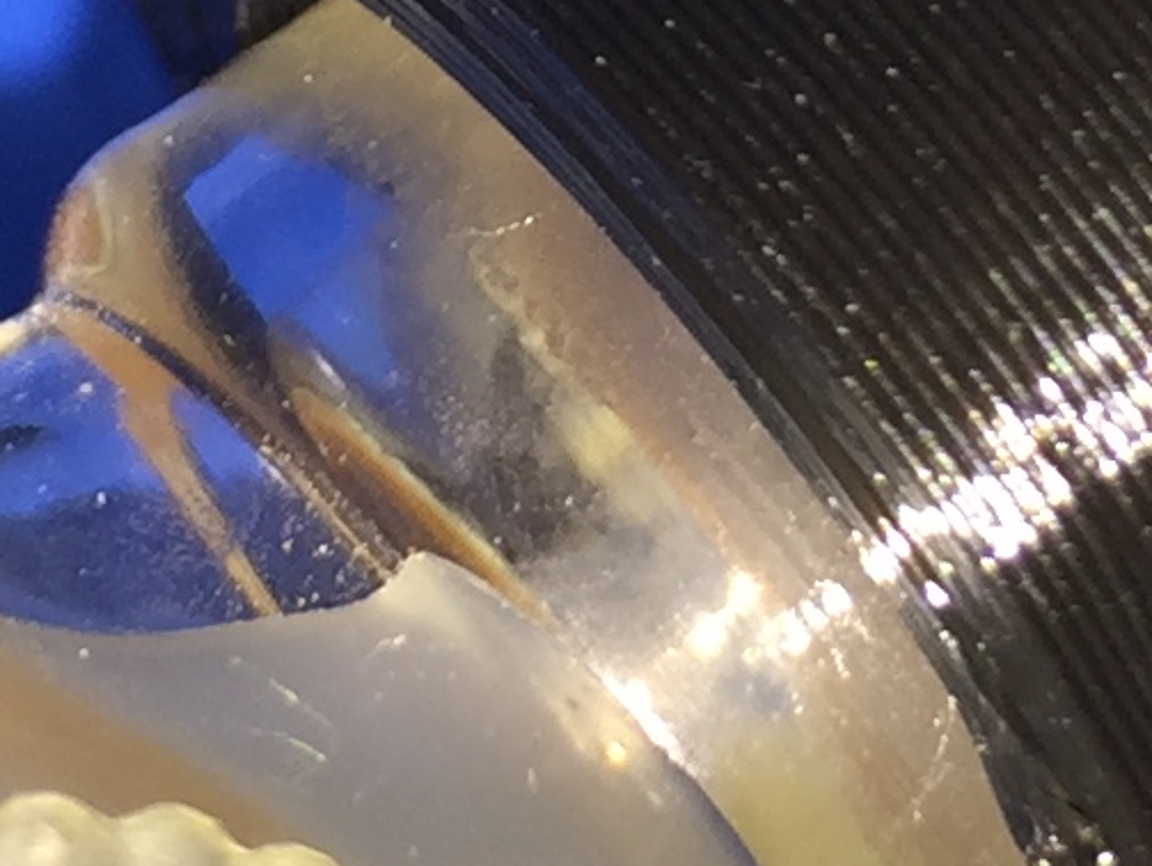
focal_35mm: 188
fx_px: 6261
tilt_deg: -63.6
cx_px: 781
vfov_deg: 7.7
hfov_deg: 10.5
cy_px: -591
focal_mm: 4.15
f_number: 2.2
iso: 32
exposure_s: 1/124
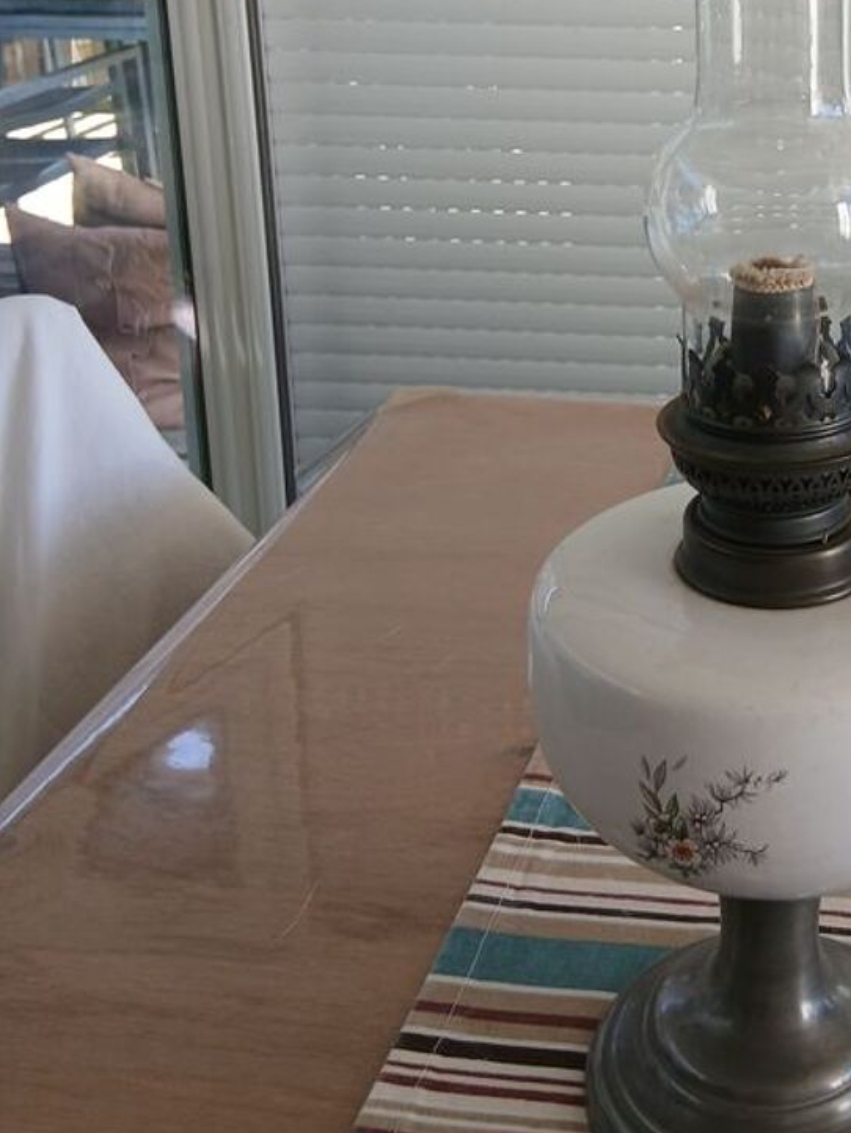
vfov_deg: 38.2
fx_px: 1572
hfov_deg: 28.9
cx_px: 783
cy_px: 227
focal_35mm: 48
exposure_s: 1/50
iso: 20
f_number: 1.8
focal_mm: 3.98
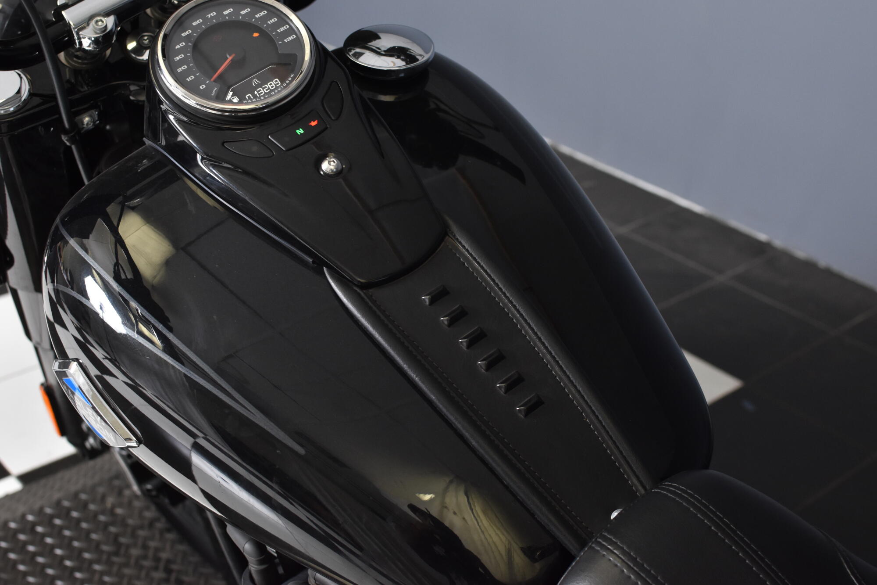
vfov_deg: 25.7
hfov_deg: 37.9
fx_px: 1279
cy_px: 292
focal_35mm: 52
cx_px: 438
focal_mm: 35
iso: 800
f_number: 4.5
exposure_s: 1/160
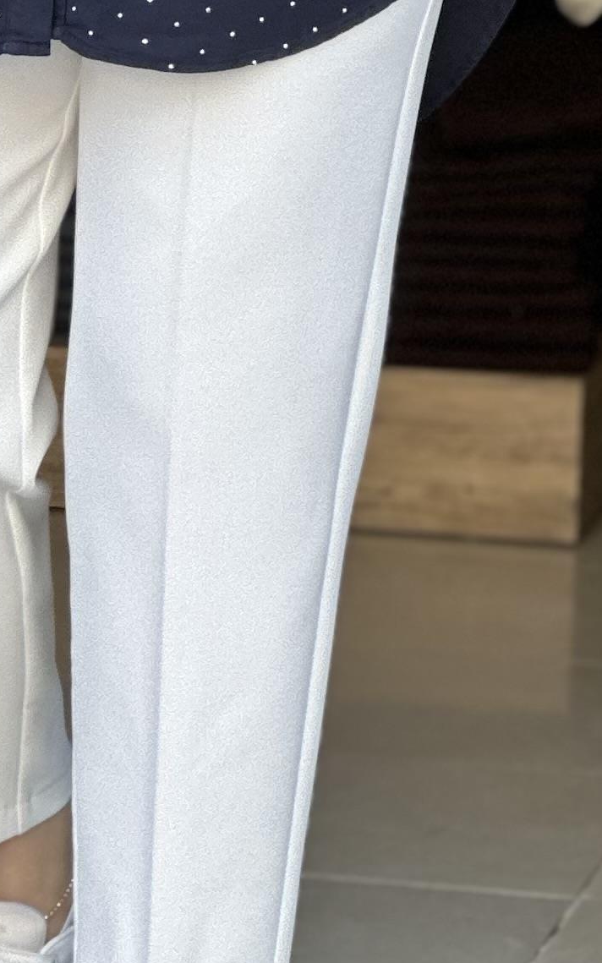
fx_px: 7585
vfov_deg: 7.2
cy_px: -217
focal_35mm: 289
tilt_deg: -3.1
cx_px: 266
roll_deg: -3.7
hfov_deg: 4.5
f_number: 2.8
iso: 50
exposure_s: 1/121
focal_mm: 9
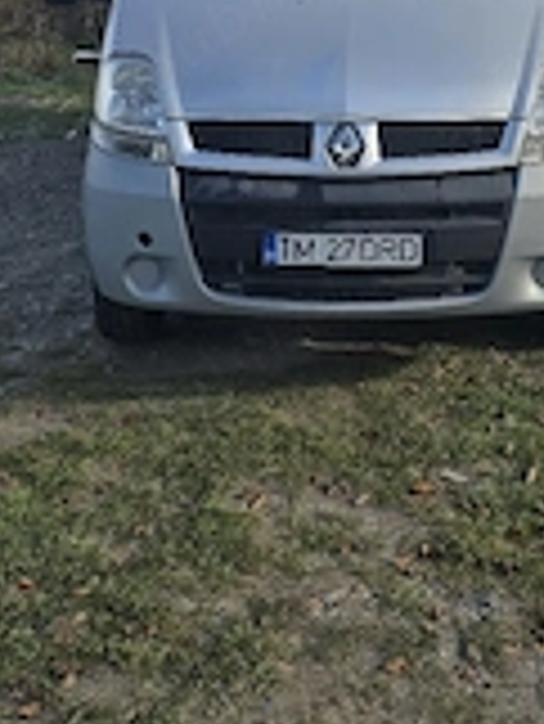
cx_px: 369
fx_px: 1193
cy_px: 40
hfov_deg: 25.5
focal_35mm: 57
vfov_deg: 31.8
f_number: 1.7
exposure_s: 1/333
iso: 12
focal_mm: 6.3
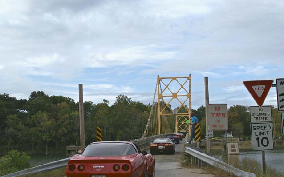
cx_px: 173
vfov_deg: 27.9
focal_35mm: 46
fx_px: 356
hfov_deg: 43.3
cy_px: 101
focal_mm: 24
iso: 100
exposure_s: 1/350
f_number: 8
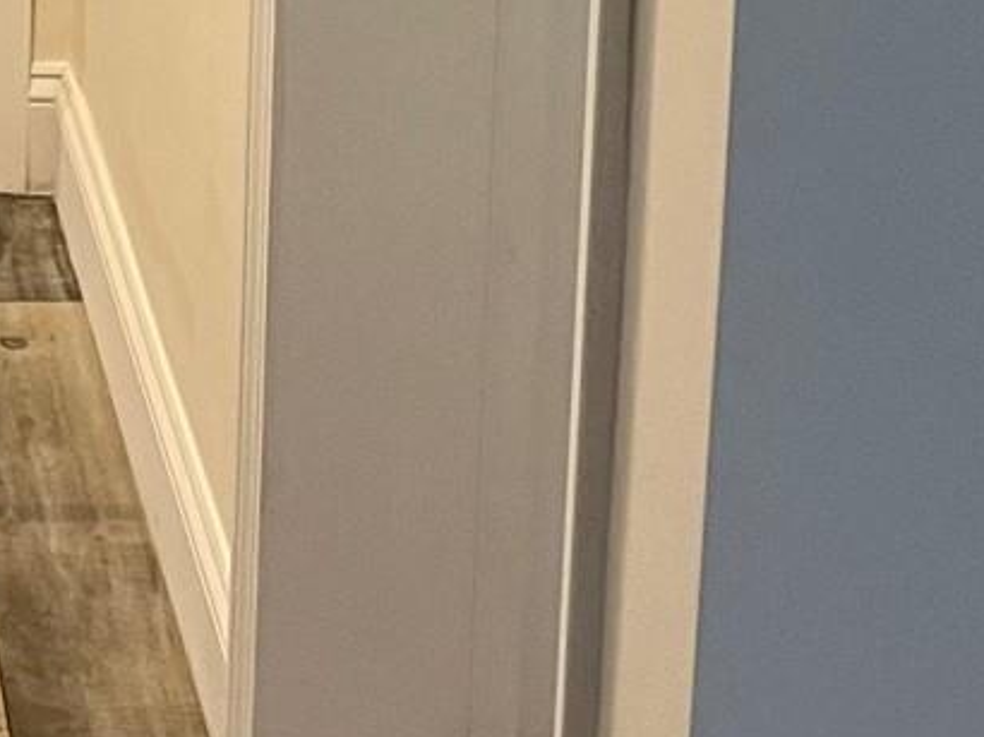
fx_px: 3693
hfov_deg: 14.7
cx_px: -180
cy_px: -619
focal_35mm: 130
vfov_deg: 10.6
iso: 80
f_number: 1.5
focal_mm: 5.7
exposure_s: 1/60
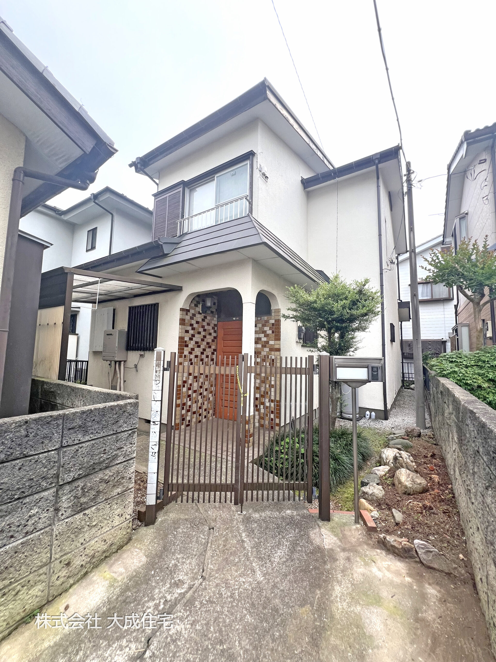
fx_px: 248
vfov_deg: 106.2
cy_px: 331
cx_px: 248
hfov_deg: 89.9
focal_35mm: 13
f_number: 1.8
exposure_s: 1/329
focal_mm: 1.57
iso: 32
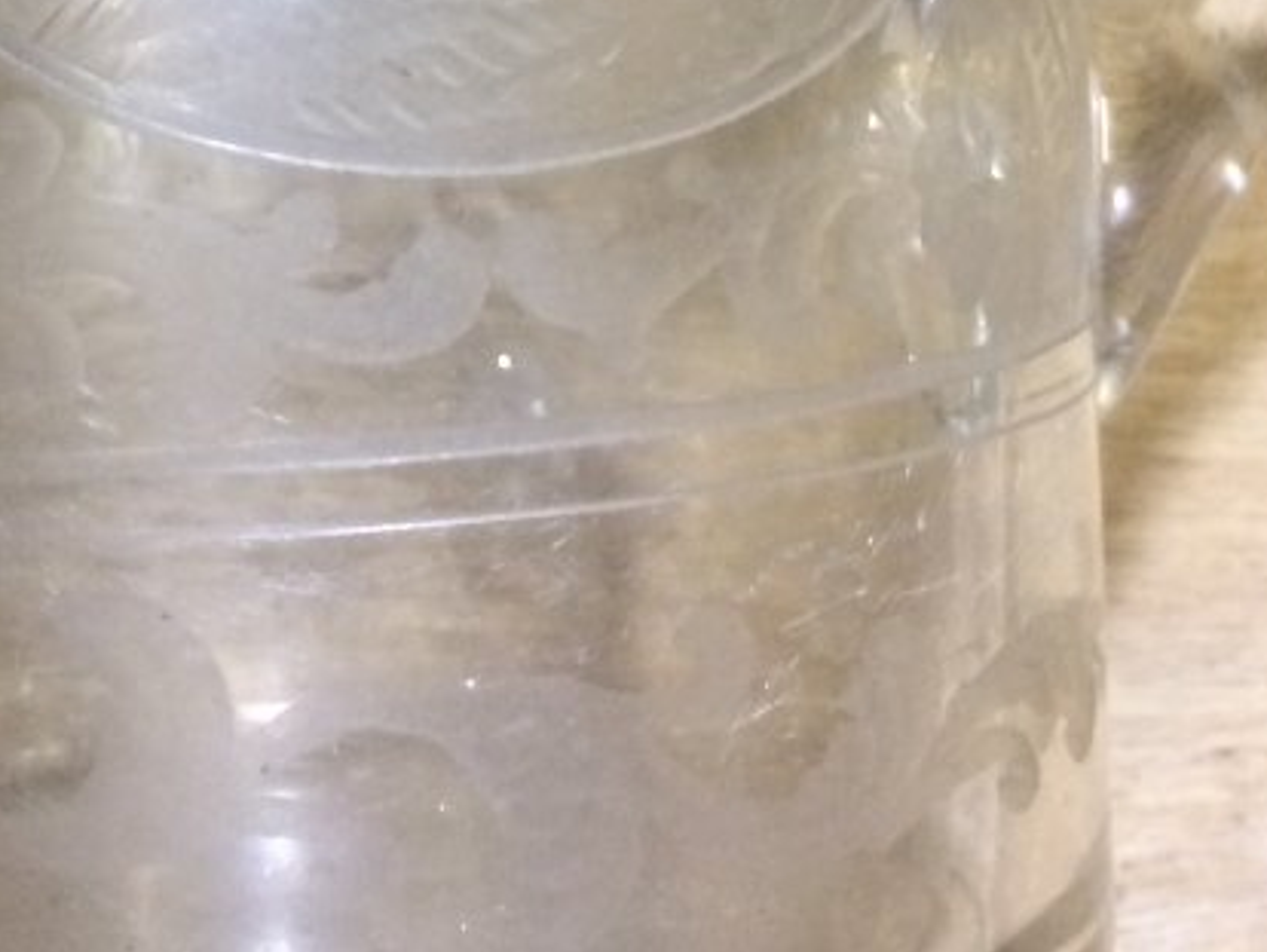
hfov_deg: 22.9
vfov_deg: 16.4
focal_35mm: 84
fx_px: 3076
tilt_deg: -68.1
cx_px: 211
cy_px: -358
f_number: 2.2
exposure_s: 1/33
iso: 320
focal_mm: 4.15
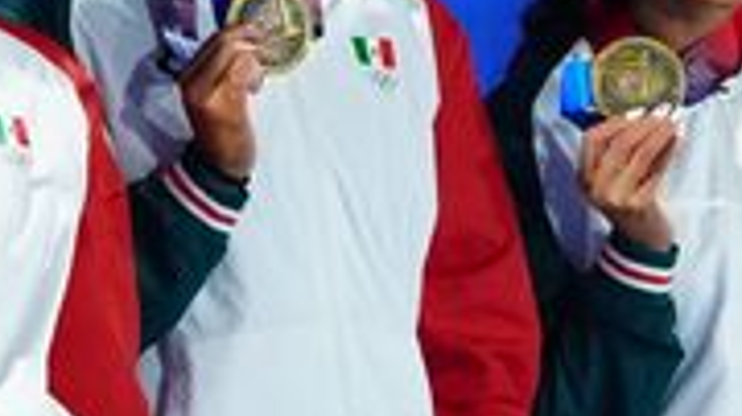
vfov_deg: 1.0
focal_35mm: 1274
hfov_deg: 1.7
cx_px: 470
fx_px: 25051
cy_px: 410
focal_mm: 182
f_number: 6.3
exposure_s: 1/200
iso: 2000
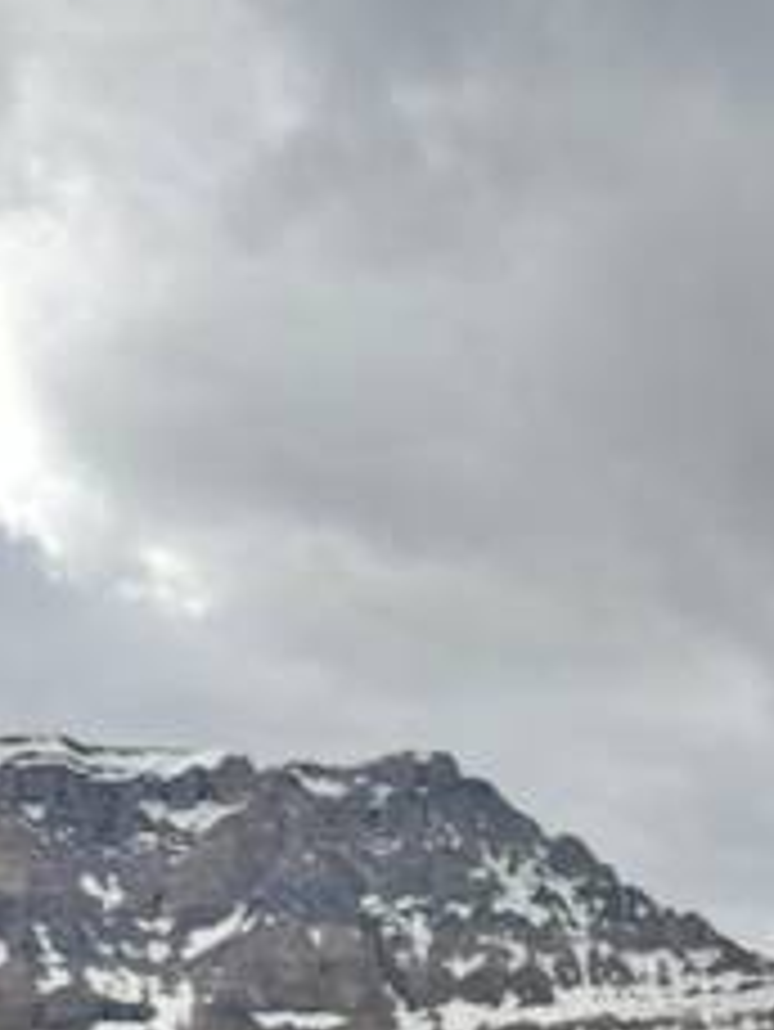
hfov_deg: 19.7
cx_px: 1076
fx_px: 1996
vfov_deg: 25.5
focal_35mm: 67
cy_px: 1291
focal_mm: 6.76
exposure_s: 1/6173
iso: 100
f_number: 1.78
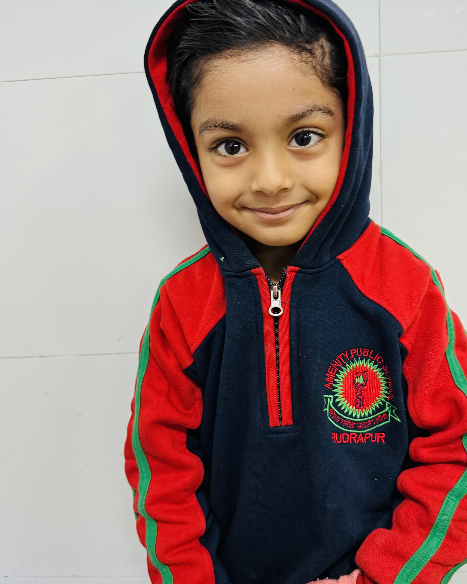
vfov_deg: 54.1
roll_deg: +3.8
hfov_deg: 44.4
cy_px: 254
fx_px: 570
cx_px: 273
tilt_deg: -13.4
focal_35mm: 33
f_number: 1.78
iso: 250
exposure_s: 1/50
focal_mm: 6.86
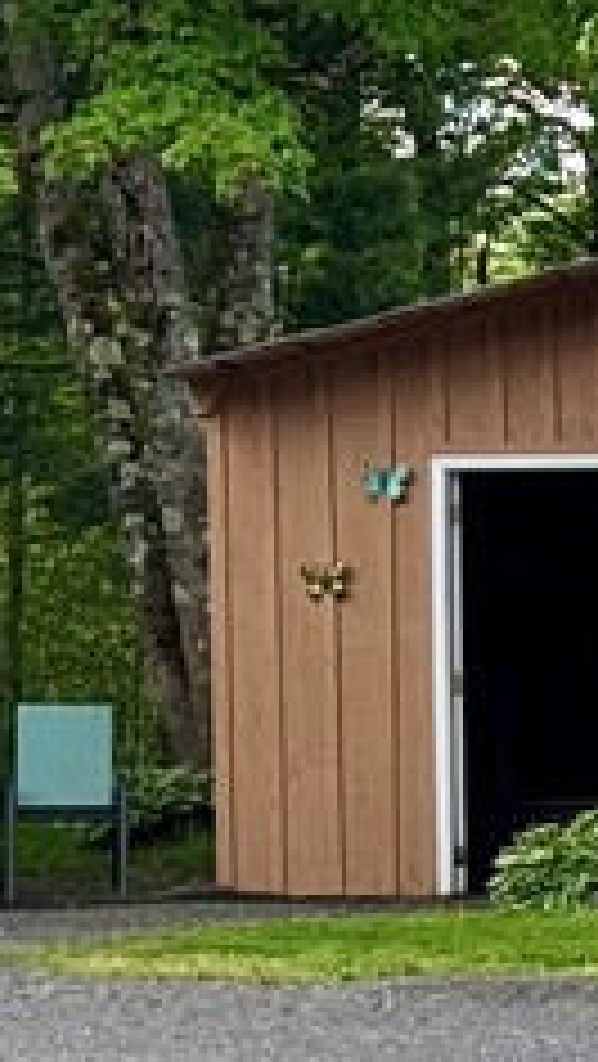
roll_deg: +1.3
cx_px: 1781
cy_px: 594
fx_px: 6390
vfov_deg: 9.5
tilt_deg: +0.8
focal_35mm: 227
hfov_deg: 5.1
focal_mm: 6.76
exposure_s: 1/377
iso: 64
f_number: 1.78
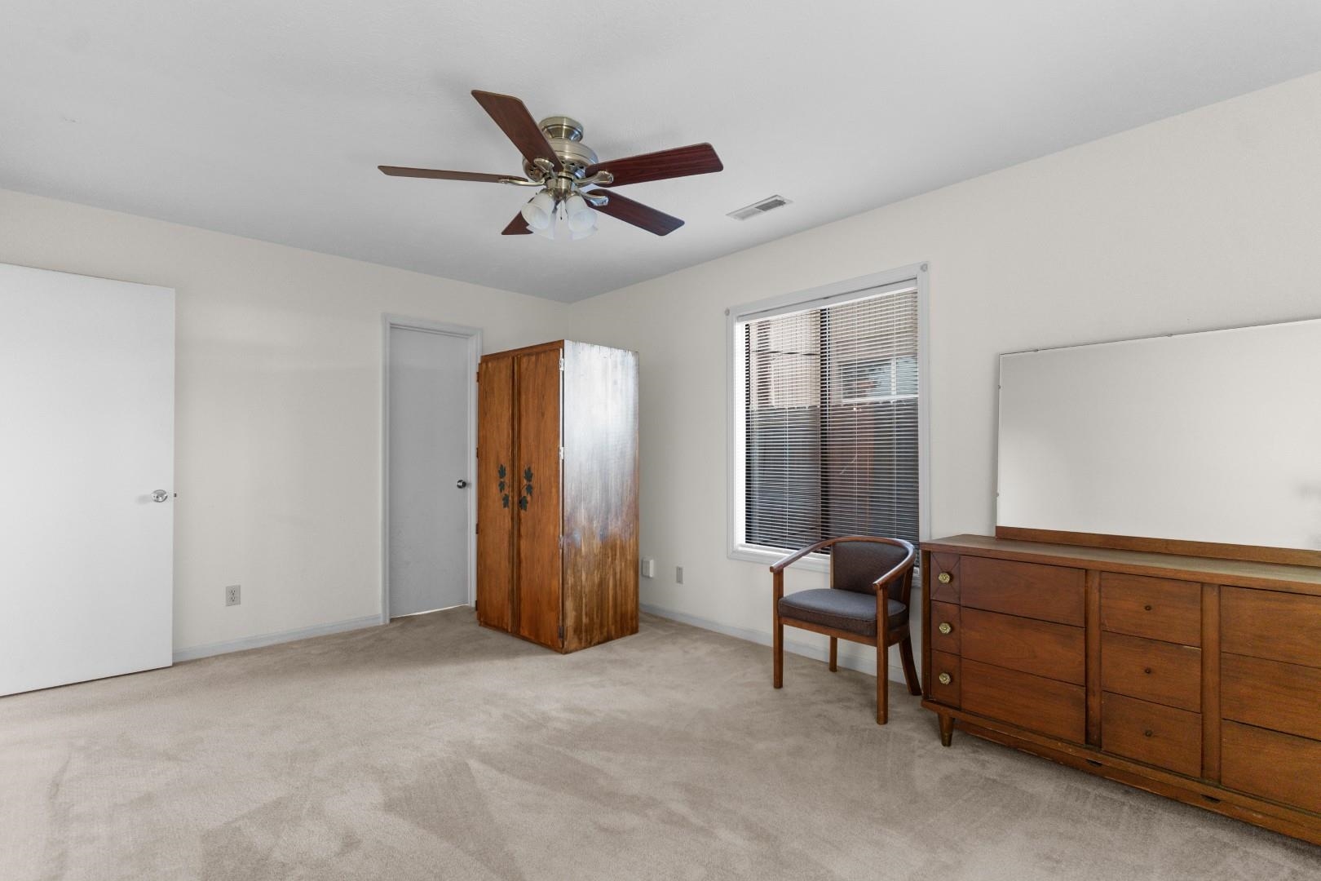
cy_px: 440
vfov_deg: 73.7
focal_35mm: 16
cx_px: 660
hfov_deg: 96.7
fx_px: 587
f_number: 4.8
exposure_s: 6
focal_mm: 11
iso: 100
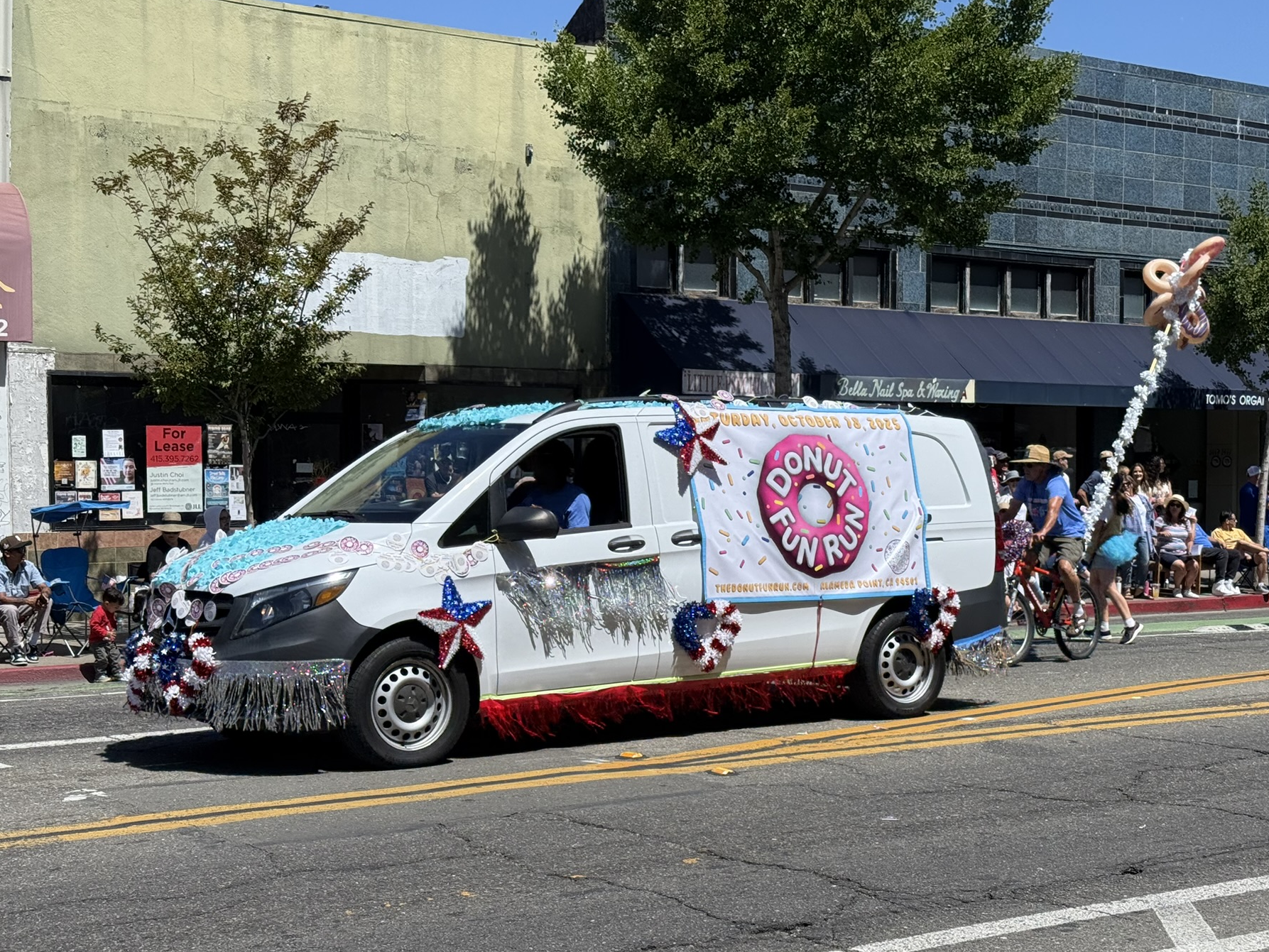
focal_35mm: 55
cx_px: 700
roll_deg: -0.3
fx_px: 2017
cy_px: 526
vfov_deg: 26.6
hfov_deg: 34.9
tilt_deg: -1.8
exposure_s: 1/6024
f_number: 1.78
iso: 64
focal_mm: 6.76
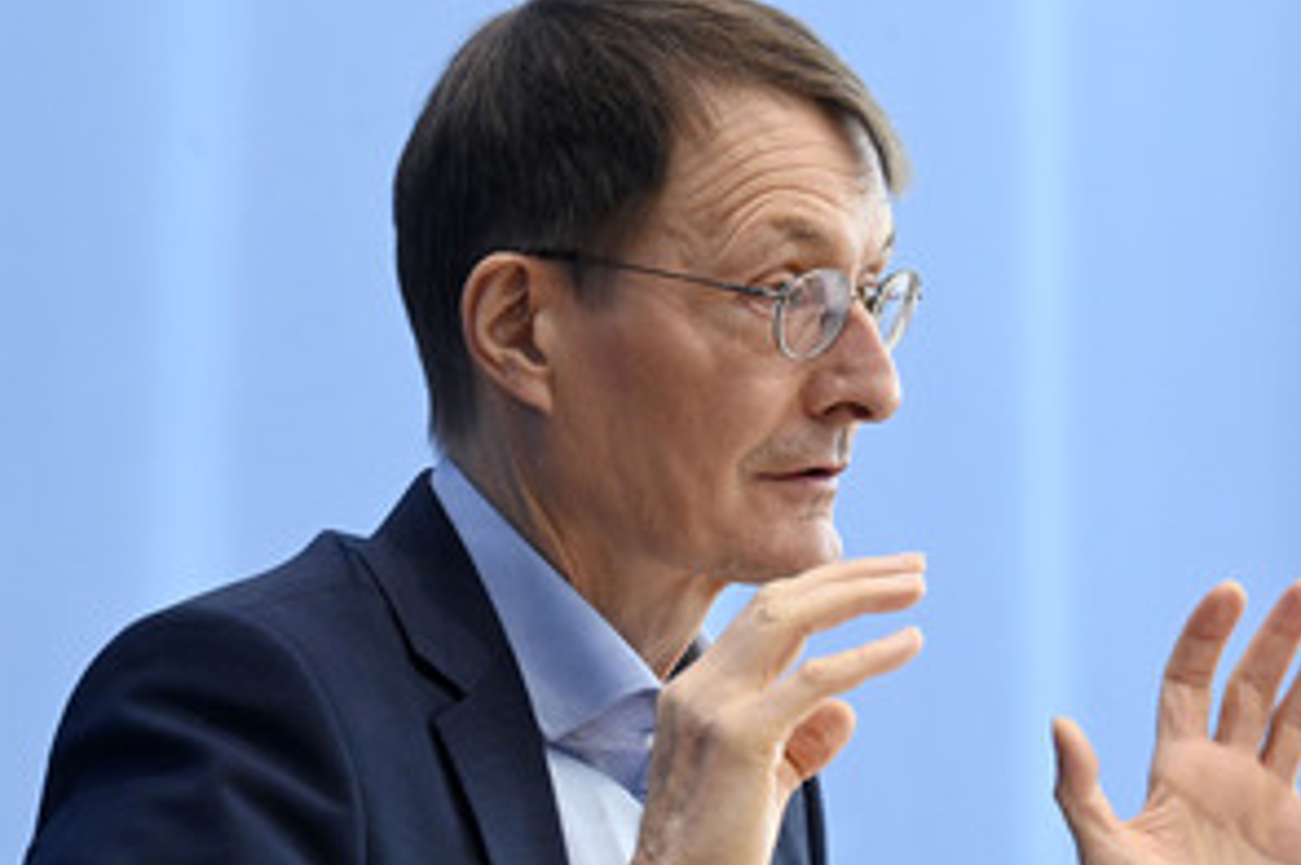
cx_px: 871
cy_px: 556
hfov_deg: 7.3
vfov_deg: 4.8
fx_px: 10216
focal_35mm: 283
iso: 5000
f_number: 7.1
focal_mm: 185
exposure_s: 1/500
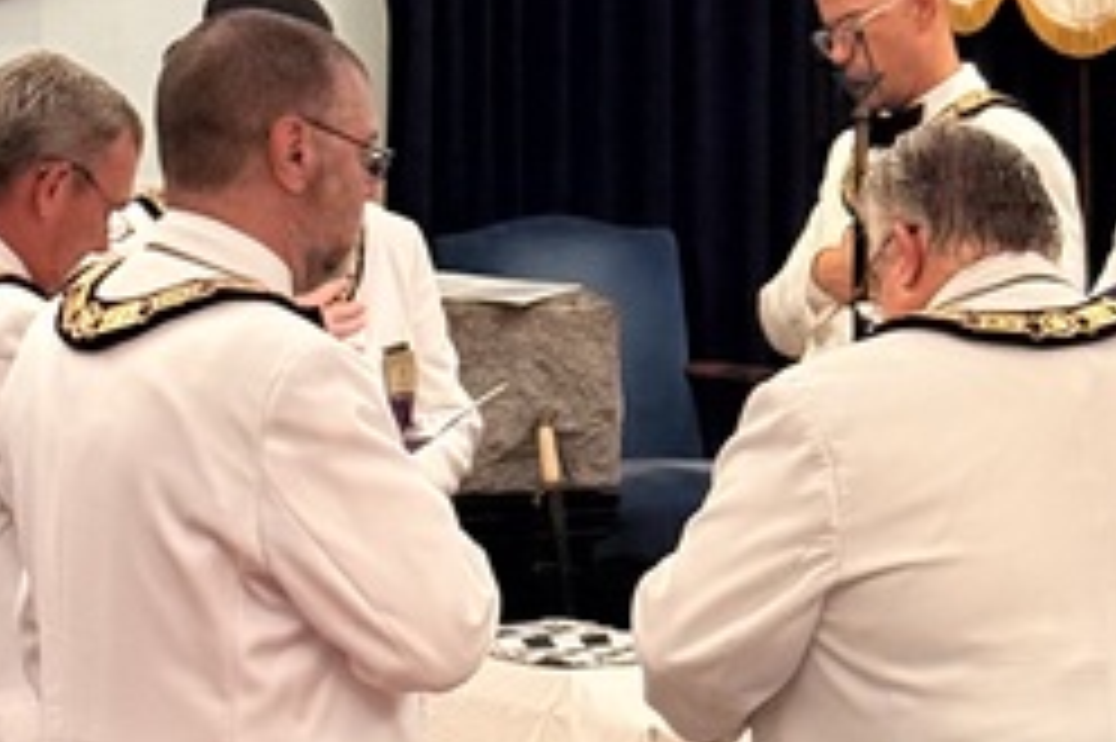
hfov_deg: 12.8
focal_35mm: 161
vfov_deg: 8.5
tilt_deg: -4.4
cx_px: 729
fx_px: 4988
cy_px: 396
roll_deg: -0.3
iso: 500
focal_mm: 6.76
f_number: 1.78
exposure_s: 1/30
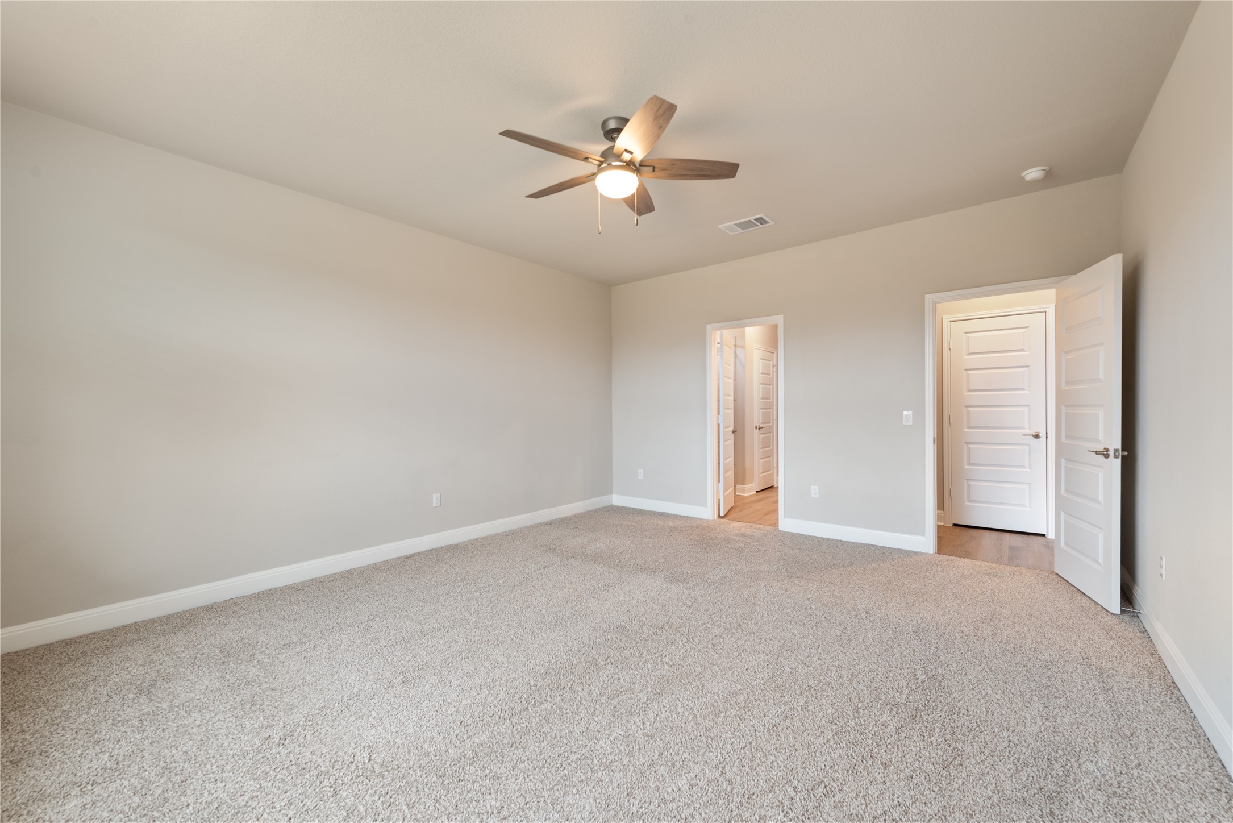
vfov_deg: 81.2
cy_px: 412
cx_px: 616
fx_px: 480
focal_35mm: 14
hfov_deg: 104.2
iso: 400
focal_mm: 14
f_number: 8
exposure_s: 1/4
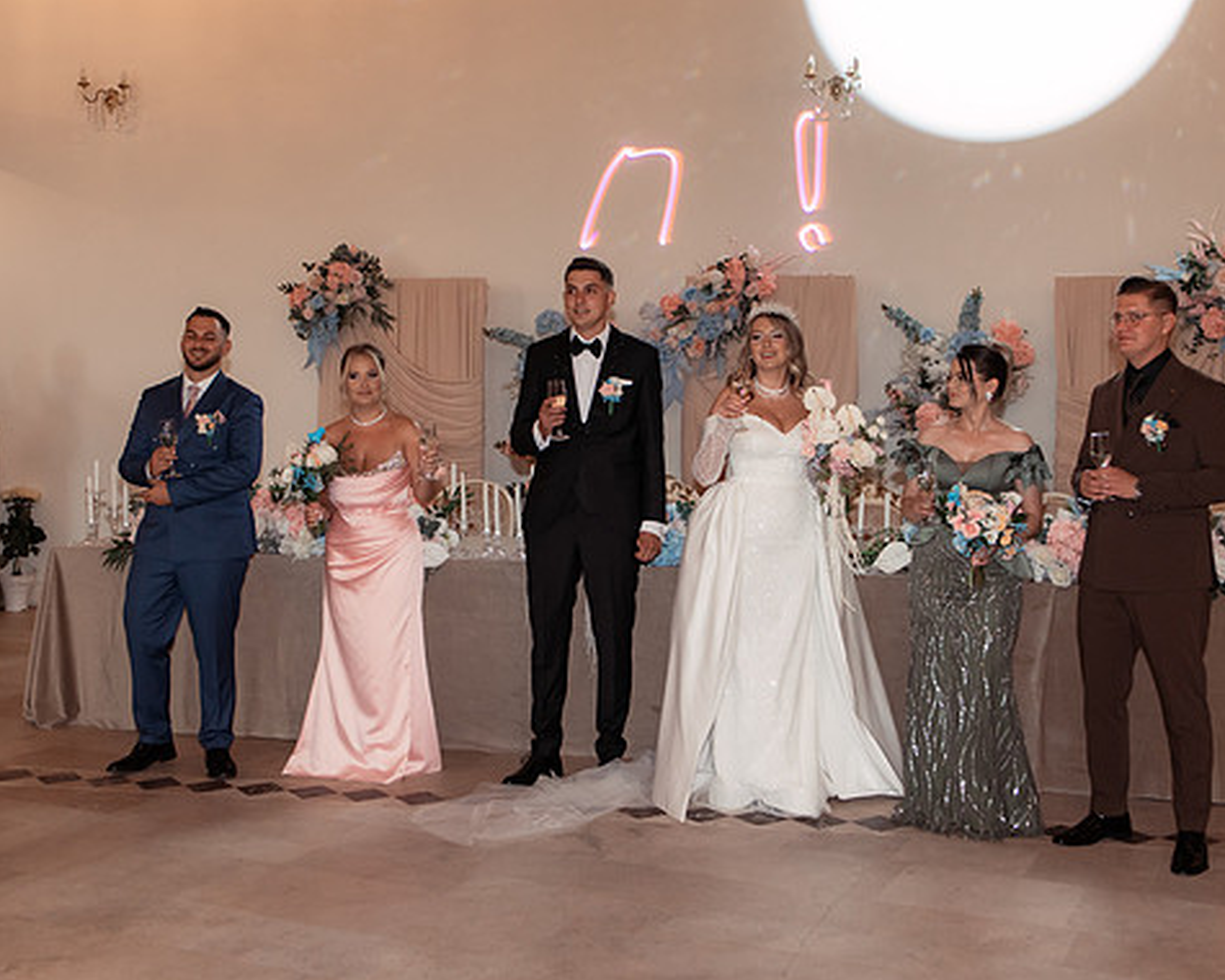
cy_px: 448
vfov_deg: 34.1
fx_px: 1595
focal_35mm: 44
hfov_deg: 42.0
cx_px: 594
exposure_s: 1/250
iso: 1250
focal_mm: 35
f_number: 3.5
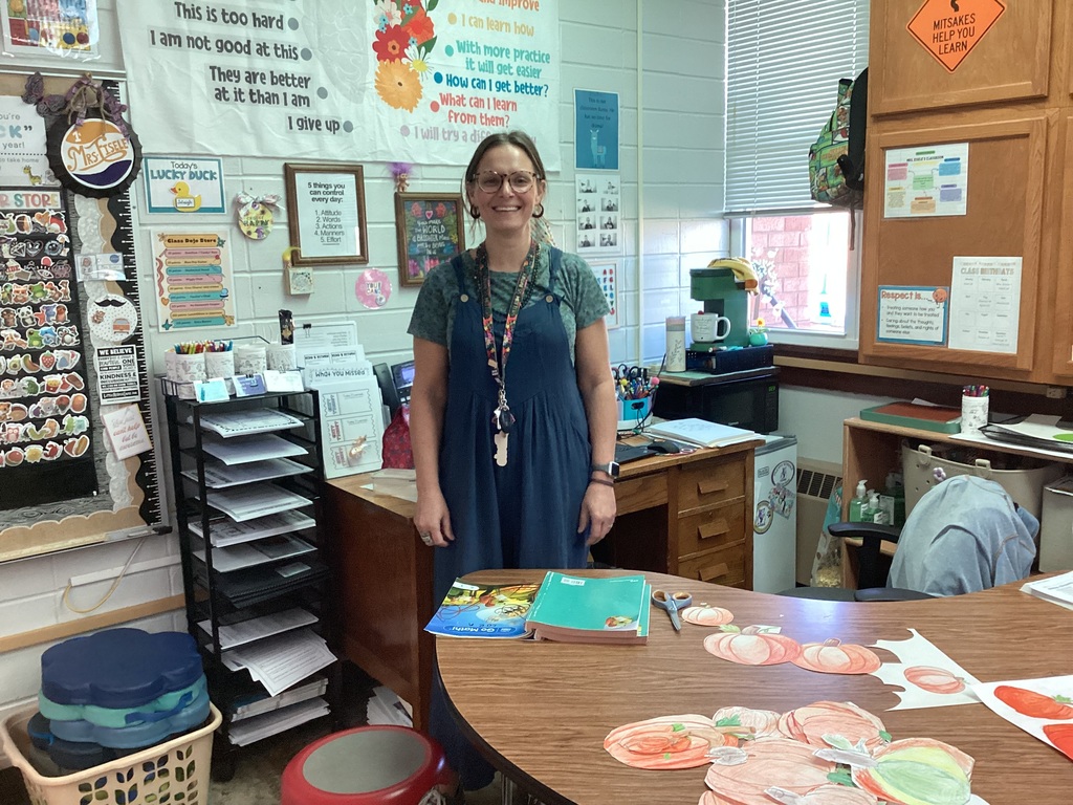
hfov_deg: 58.4
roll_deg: +1.3
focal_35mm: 31
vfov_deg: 45.4
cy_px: 402
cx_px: 536
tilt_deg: -10.6
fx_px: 961
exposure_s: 1/60
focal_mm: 3.3
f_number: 2.4
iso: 200
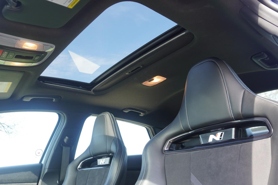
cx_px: 139
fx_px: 220
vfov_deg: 45.7
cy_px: 92
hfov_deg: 64.5
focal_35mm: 28
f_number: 4
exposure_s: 1/60
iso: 125
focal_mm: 19
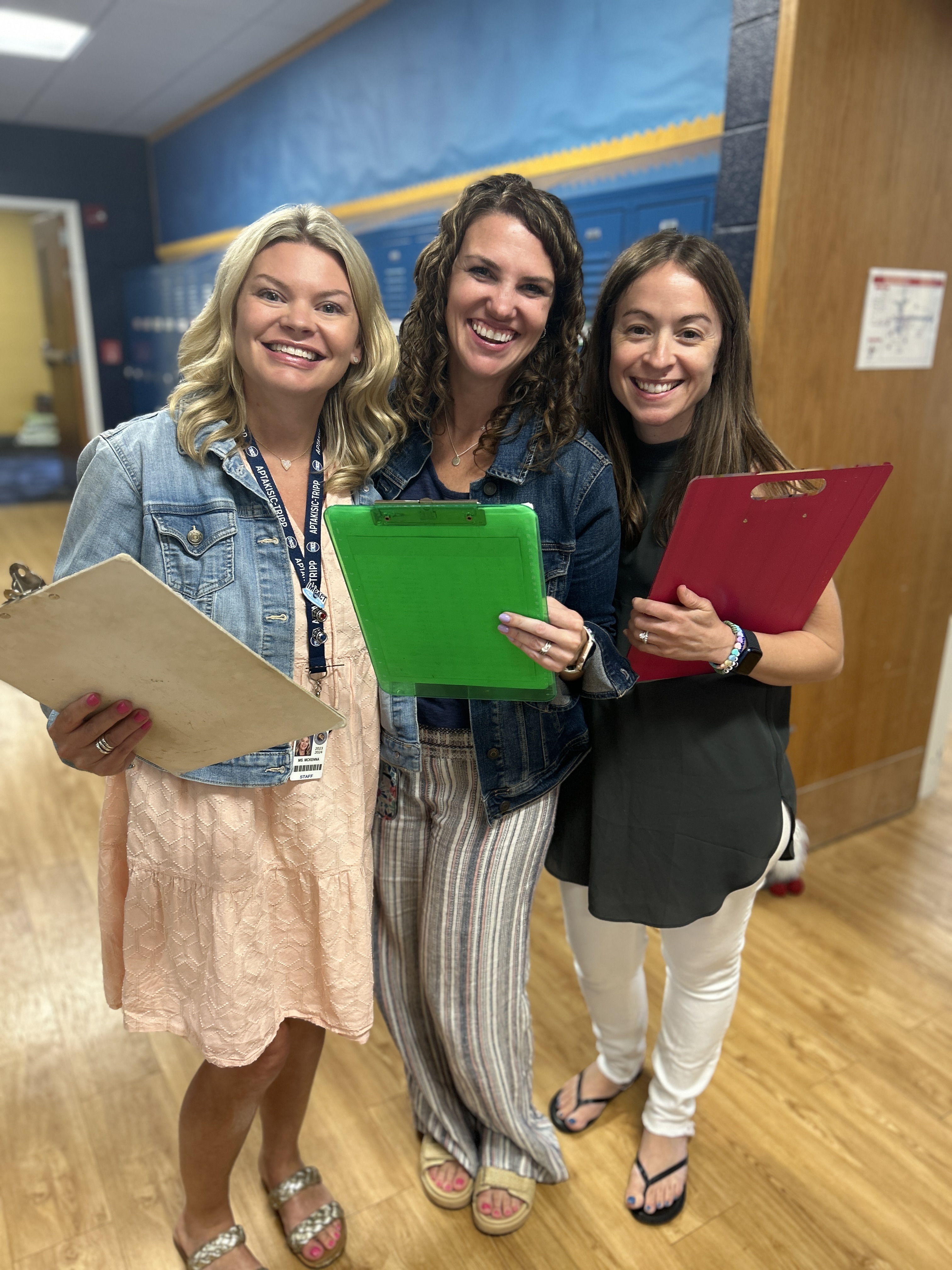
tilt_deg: -18.0
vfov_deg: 67.3
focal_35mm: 26
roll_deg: -0.6
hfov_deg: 53.1
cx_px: 476
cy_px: 635
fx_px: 953
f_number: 1.5
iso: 160
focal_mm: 5.7
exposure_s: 1/60
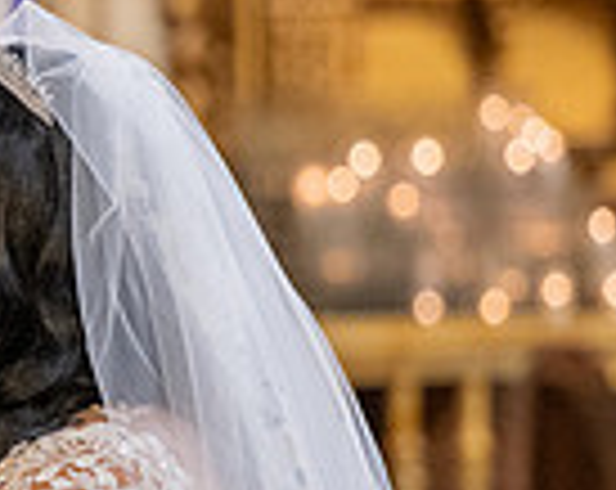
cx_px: -562
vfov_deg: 3.4
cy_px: 249
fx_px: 8332
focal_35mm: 458
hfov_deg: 4.2
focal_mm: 115
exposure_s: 1/100
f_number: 2.8
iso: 2000
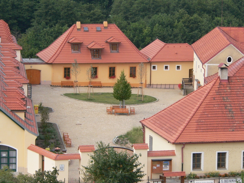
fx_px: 1607
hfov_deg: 8.7
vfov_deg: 6.5
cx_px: 122
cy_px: 92
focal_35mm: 228
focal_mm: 37.9
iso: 200
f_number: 5.6
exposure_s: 1/500
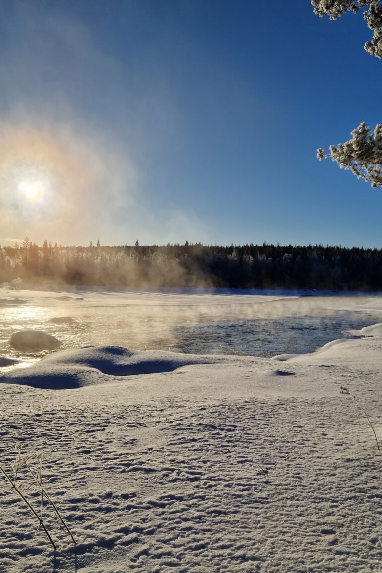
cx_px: 203
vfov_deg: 57.2
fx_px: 525
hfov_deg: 39.9
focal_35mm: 33
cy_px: 285
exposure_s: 1/6848
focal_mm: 5.4
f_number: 1.8
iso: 50
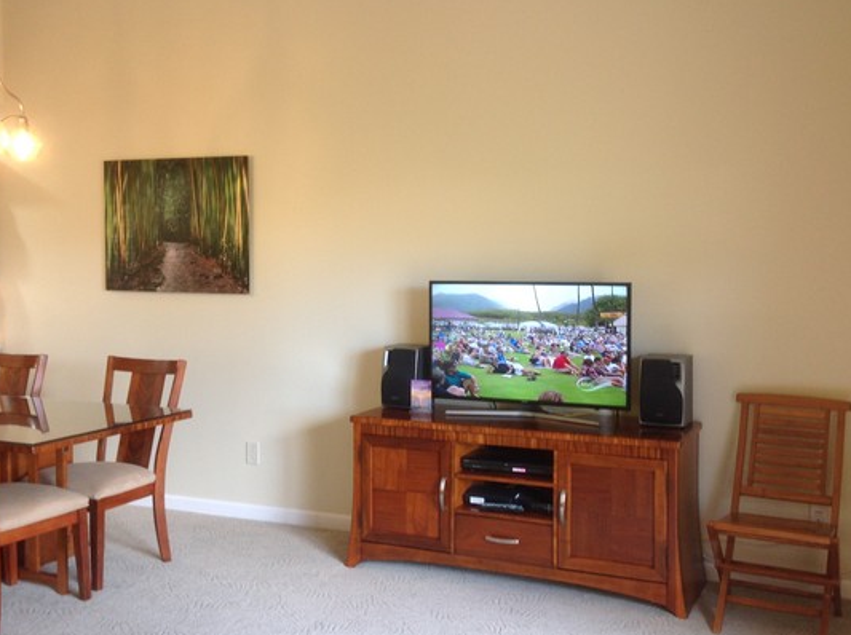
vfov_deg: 34.3
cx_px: 445
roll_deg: +1.7
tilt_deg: -1.9
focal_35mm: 42
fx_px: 1031
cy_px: 313
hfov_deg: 44.8
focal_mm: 4.28
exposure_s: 1/15
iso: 64
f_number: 2.4
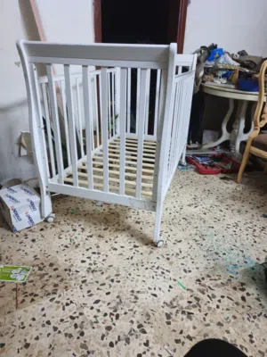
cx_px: 134
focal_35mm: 23
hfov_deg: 58.9
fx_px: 237
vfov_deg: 73.9
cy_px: 178
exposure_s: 1/20
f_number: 1.8
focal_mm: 5.89
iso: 5656
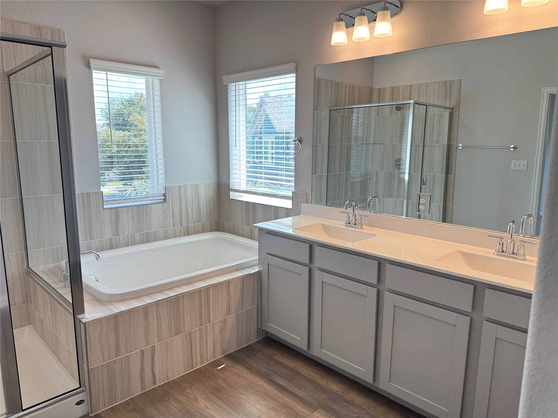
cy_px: 209
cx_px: 279
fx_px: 387
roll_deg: -0.6
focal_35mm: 24
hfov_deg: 71.6
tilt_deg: -9.8
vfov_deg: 56.8
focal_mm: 6.76
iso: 100
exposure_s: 1/120
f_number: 1.78
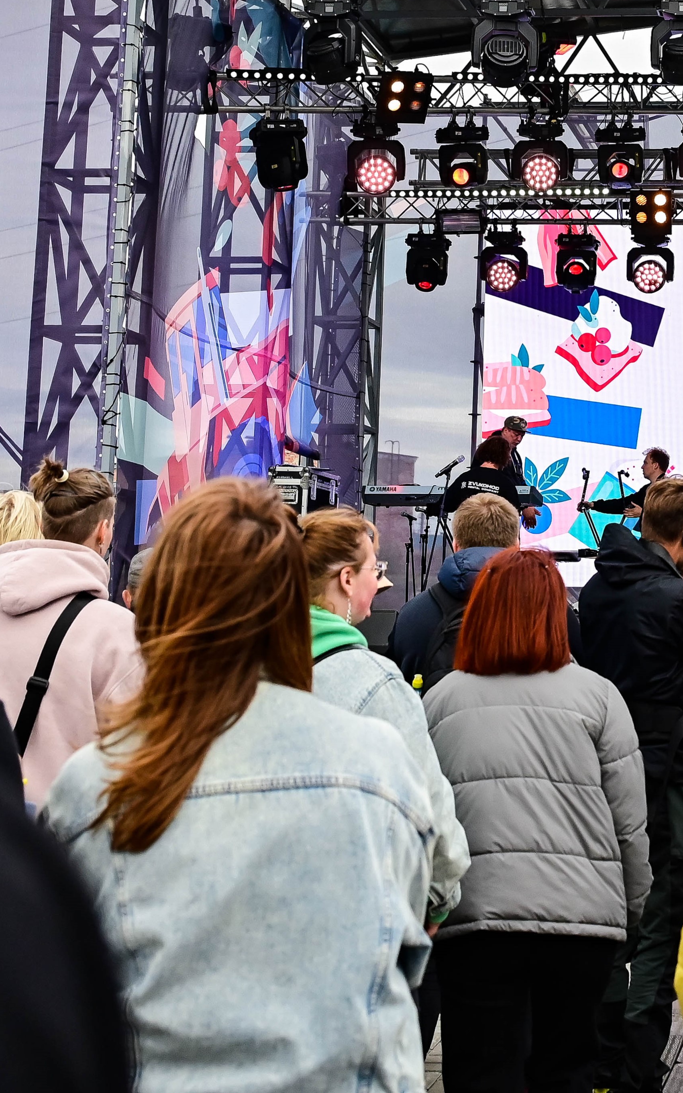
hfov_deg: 18.8
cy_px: 311
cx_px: 785
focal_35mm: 66
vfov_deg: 30.7
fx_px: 1966
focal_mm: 30
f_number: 4
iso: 1250
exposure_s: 1/1250
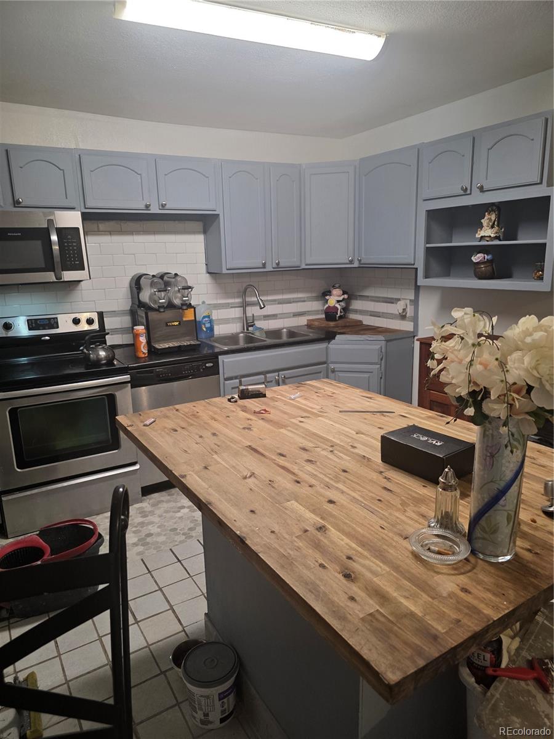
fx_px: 491
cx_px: 277
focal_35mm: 23
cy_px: 370
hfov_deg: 58.9
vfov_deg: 73.9
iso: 200
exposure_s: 1/120
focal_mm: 6.3
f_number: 1.7
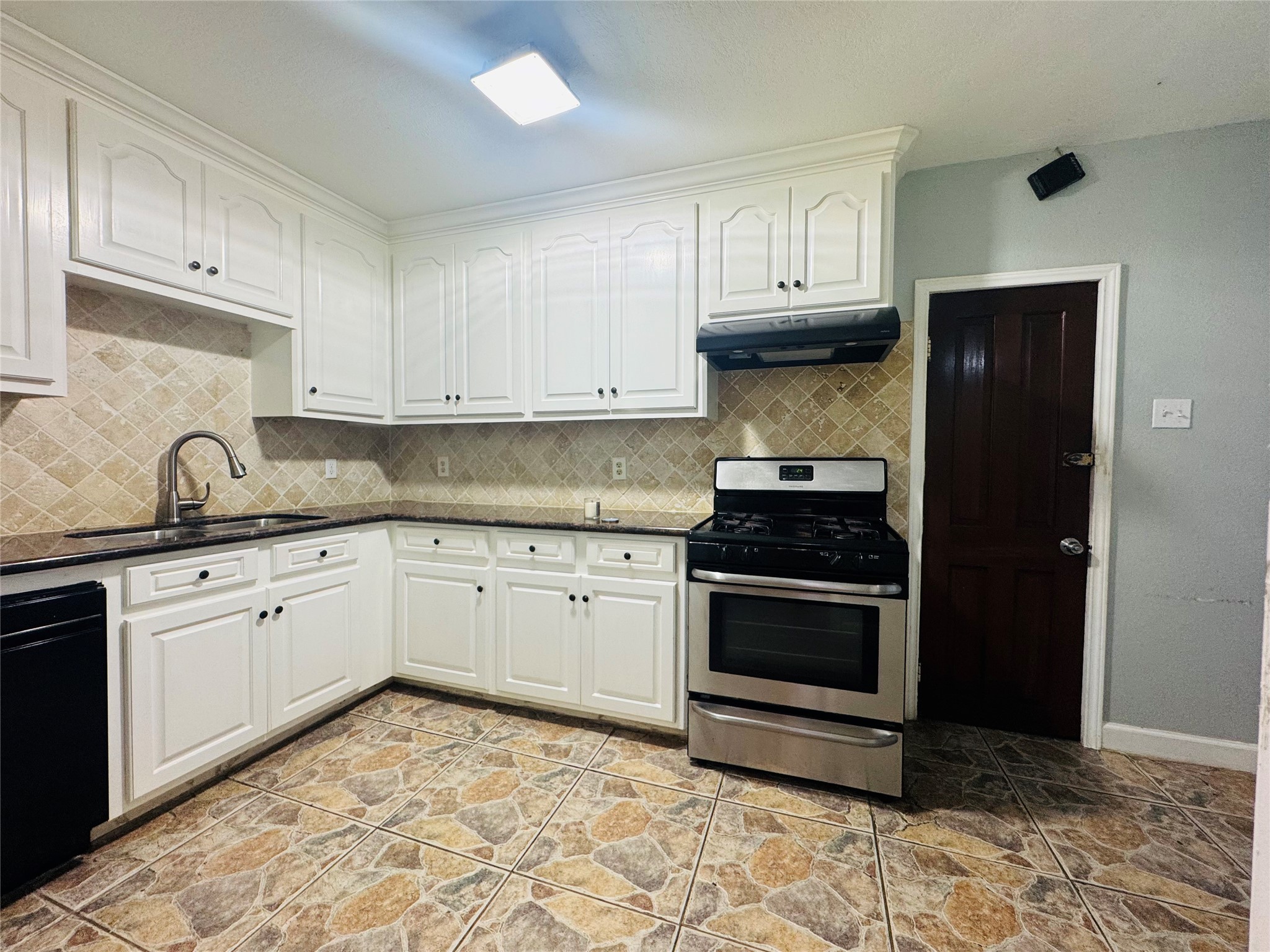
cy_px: 476
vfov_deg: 85.7
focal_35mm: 14
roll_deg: -0.5
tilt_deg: -1.7
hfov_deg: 102.1
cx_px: 635
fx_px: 514
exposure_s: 1/120
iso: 125
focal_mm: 2.22
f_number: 2.2
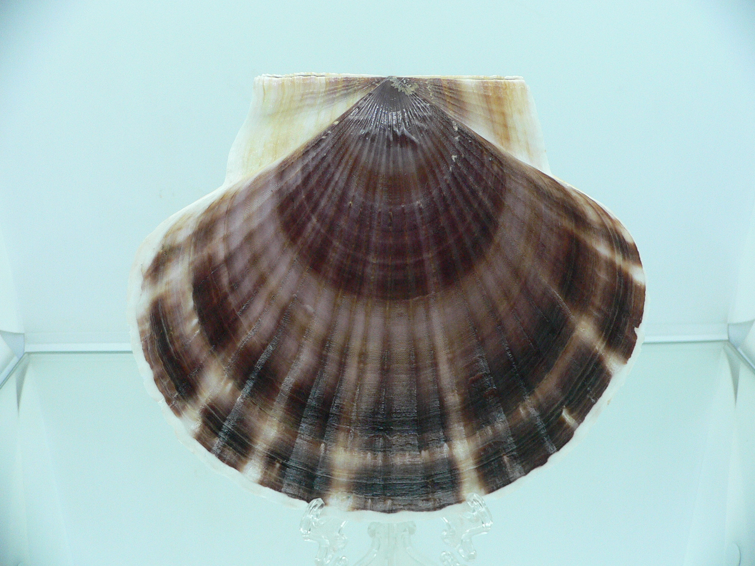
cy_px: 283
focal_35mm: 35
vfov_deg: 40.7
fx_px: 763
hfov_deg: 52.6
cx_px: 378
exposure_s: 1/60
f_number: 2.8
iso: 200
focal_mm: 4.6
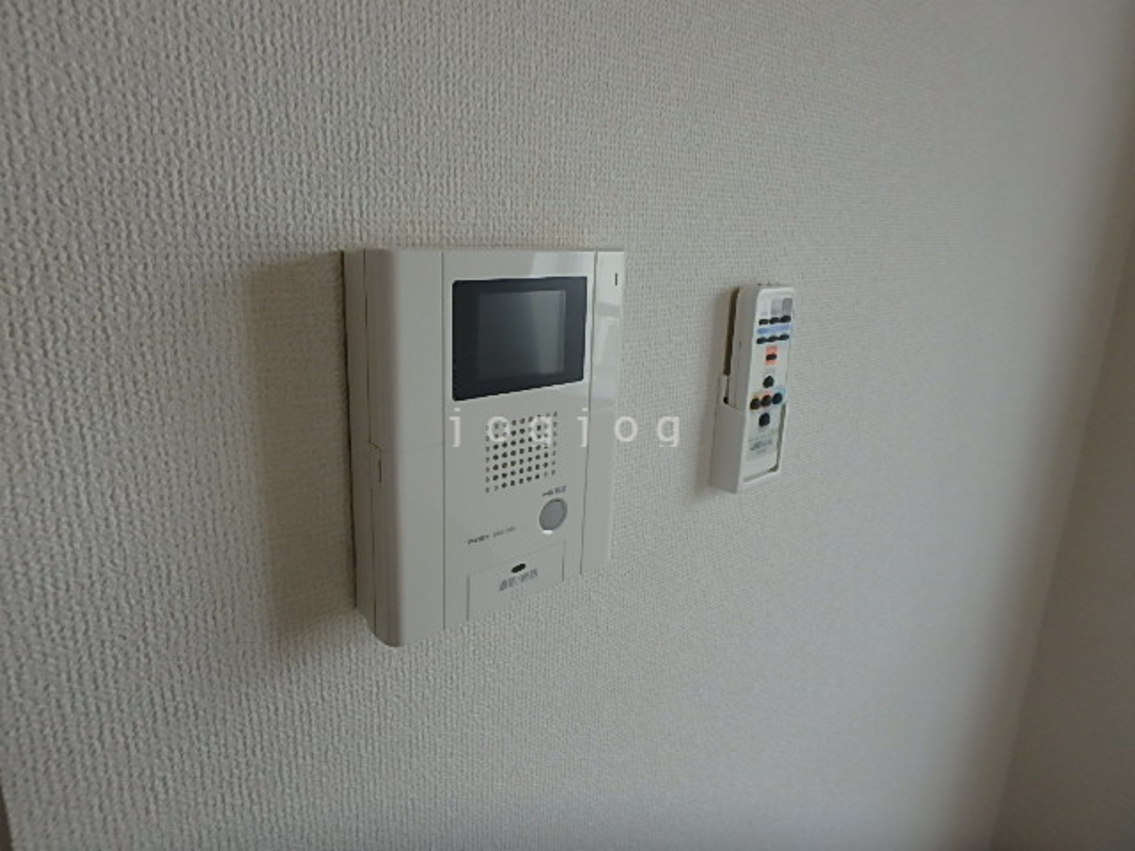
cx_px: 568
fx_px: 689
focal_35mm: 21
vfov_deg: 63.4
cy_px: 426
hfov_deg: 79.0
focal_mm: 3.7
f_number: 3.5
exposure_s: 1/125
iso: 160
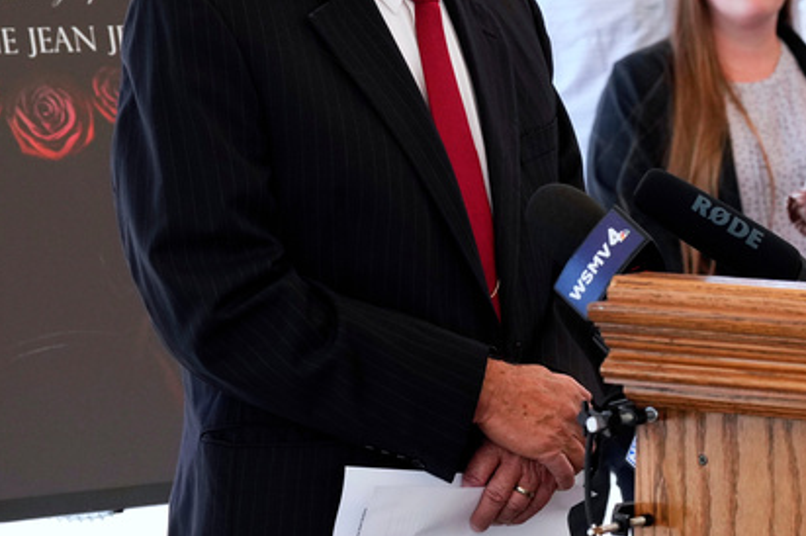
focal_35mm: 174
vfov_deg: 7.9
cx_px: 820
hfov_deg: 11.7
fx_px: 3892
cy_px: 207
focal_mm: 70
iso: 1250
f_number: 5
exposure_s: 1/2000
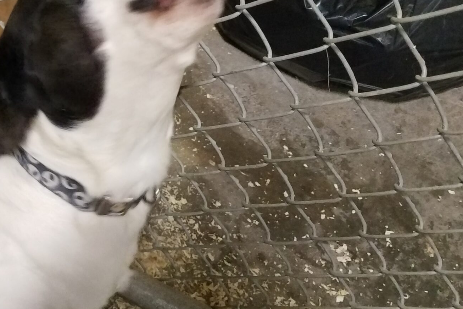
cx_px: 83
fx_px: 682
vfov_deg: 25.1
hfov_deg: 36.1
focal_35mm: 53
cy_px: 60
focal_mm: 4.2
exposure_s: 1/60
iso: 500
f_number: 1.7
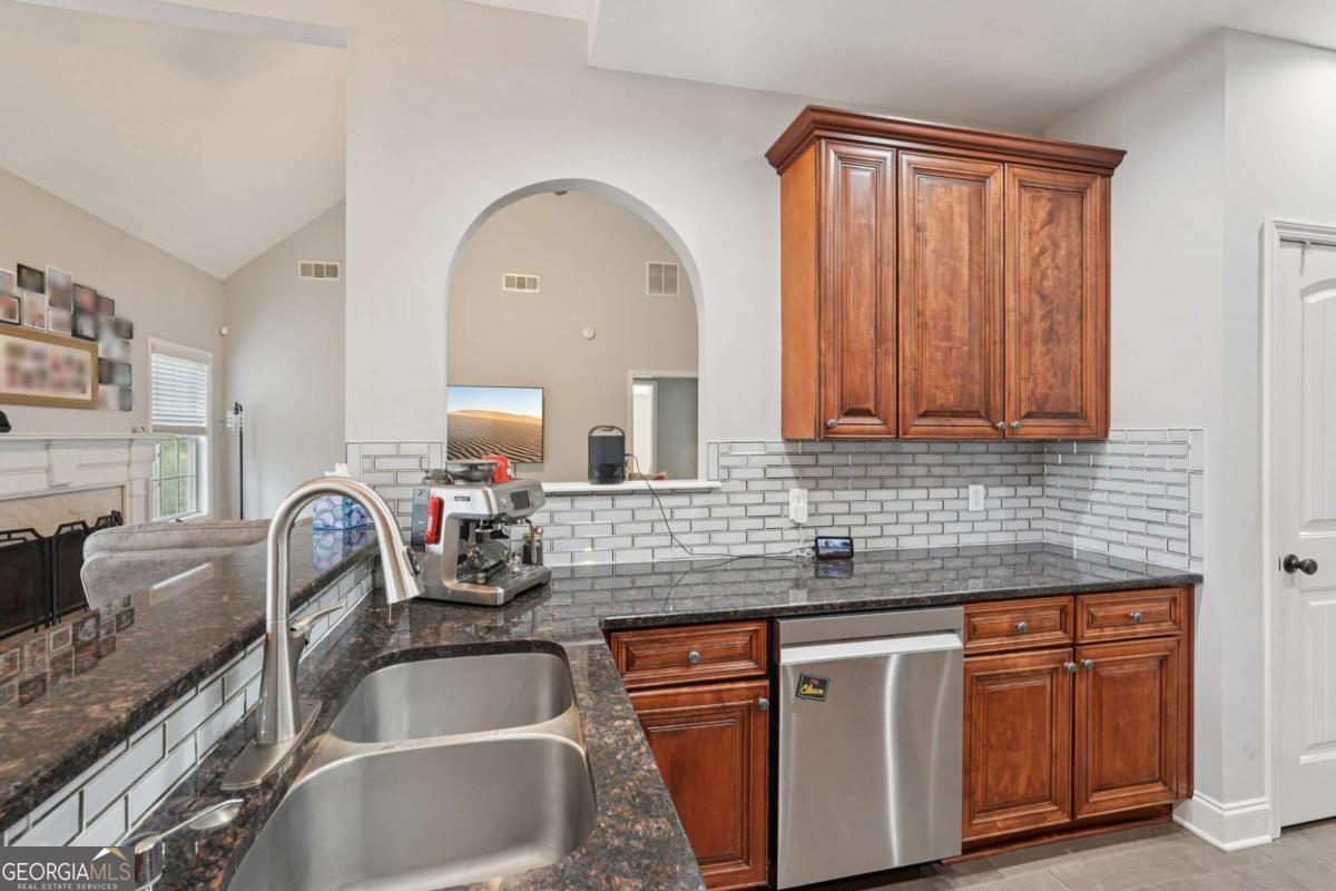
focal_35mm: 16
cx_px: 668
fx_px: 594
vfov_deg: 73.7
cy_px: 446
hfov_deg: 96.7
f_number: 8
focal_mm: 16
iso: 800
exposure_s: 1/8
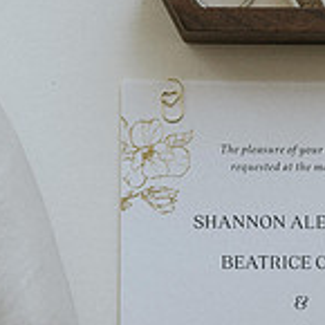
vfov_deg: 10.3
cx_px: 184
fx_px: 1795
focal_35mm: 169
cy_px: 128
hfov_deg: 10.3
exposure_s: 1/250
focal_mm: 35
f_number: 2.8
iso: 400
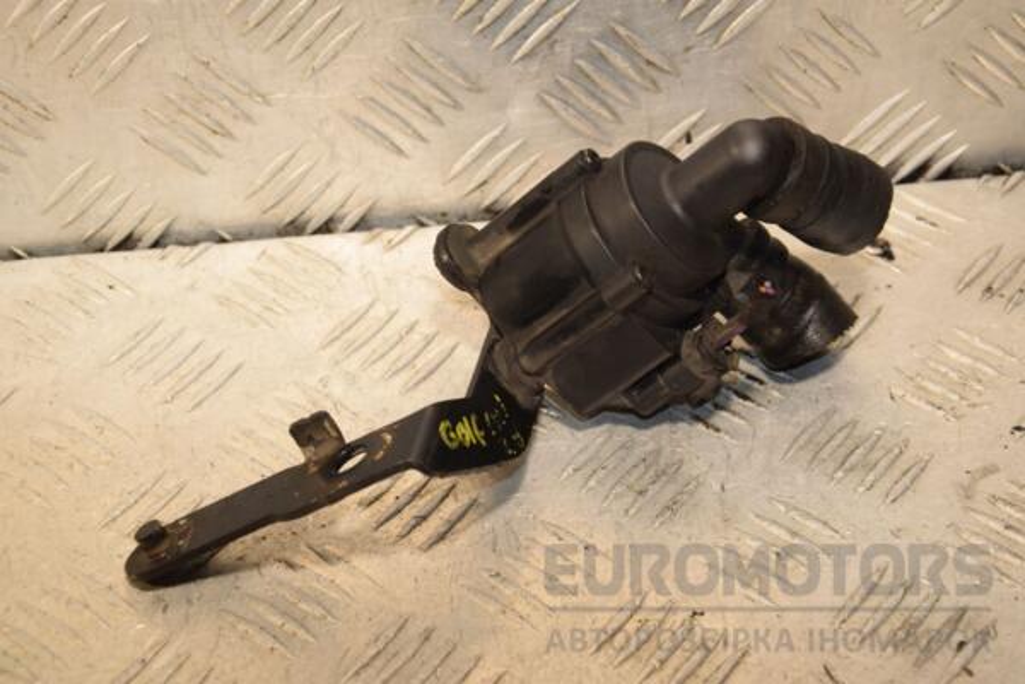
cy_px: 342
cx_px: 512
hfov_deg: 21.9
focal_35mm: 93
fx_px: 2648
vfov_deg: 14.7
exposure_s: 1/200
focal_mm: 62
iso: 800
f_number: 7.1
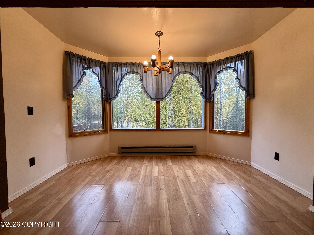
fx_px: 127
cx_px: 157
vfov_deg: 85.7
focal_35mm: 14
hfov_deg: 102.1
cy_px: 118
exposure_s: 1/120
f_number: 2.2
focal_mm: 2.22
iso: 200
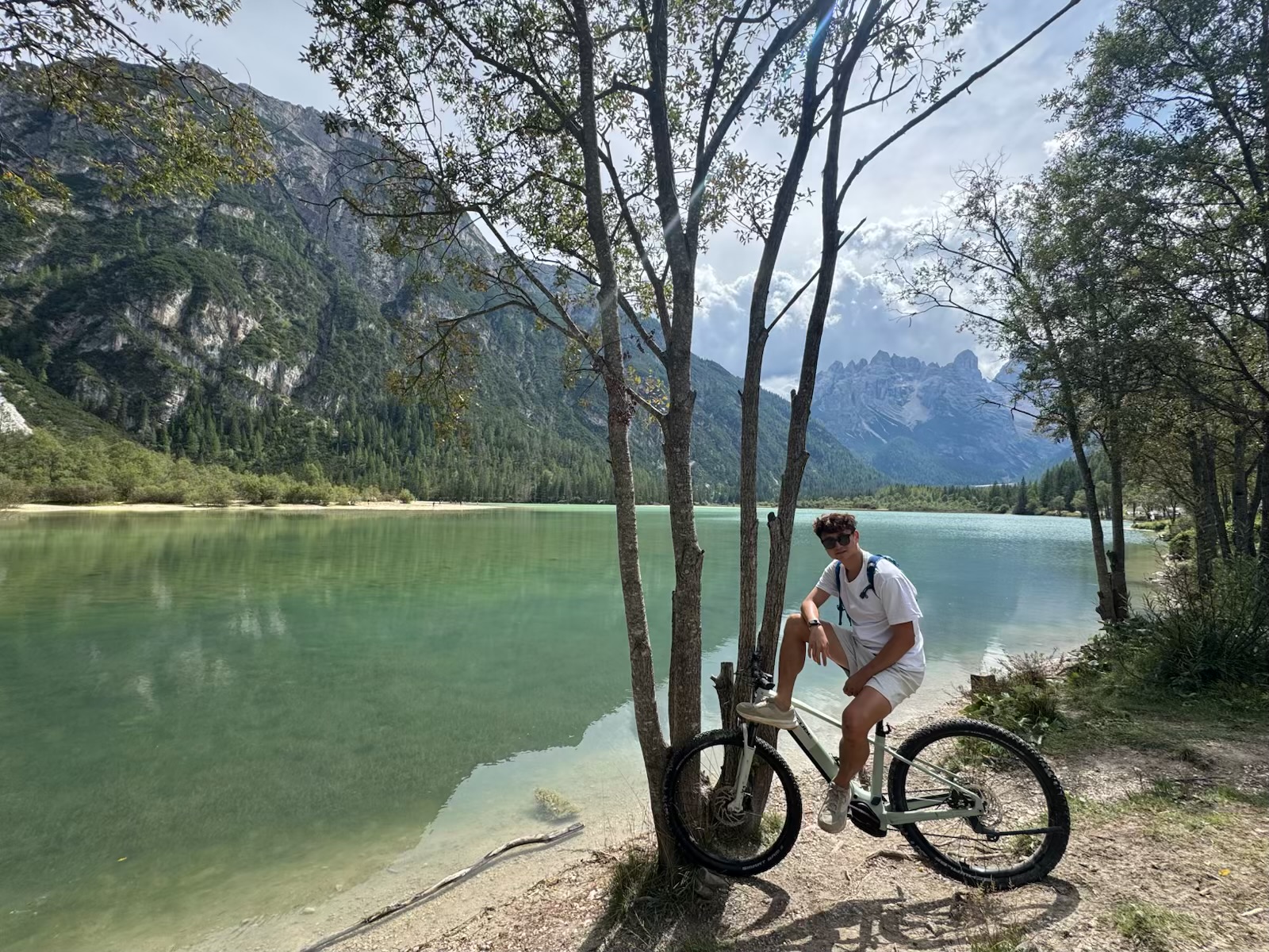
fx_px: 513
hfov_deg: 102.1
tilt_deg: +2.4
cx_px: 634
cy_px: 476
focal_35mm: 14
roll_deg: -1.1
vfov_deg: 85.7
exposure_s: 1/1048
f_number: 2.2
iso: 50
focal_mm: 2.22
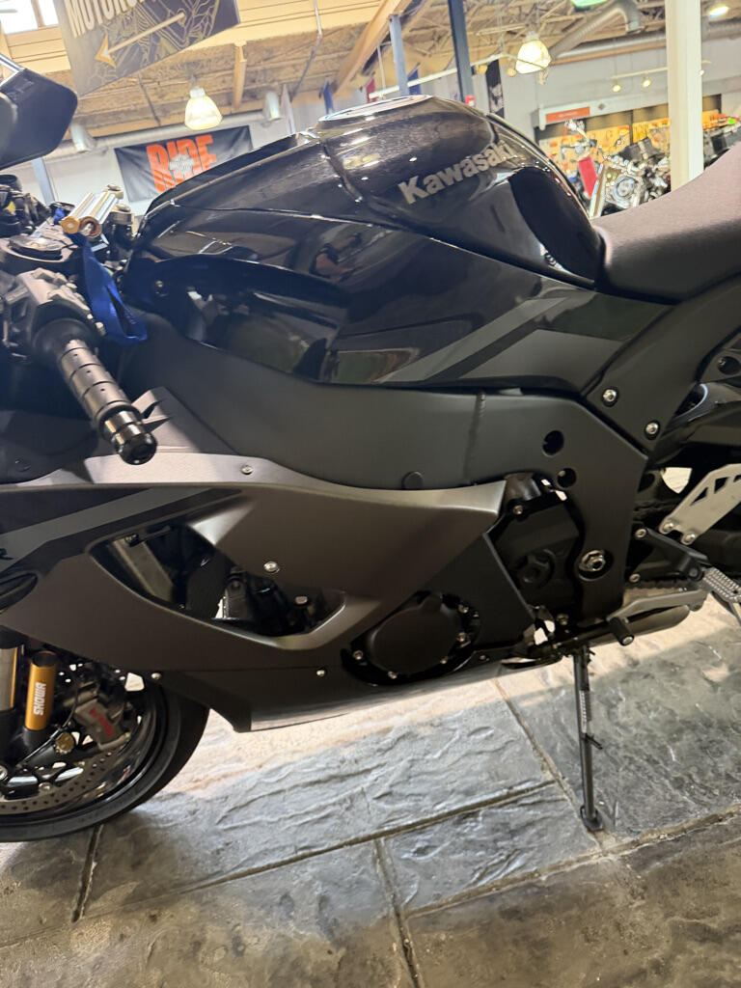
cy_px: 494
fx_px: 685
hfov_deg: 56.8
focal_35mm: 24
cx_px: 370
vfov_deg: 71.6
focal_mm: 6.76
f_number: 1.78
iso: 400
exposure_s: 1/60
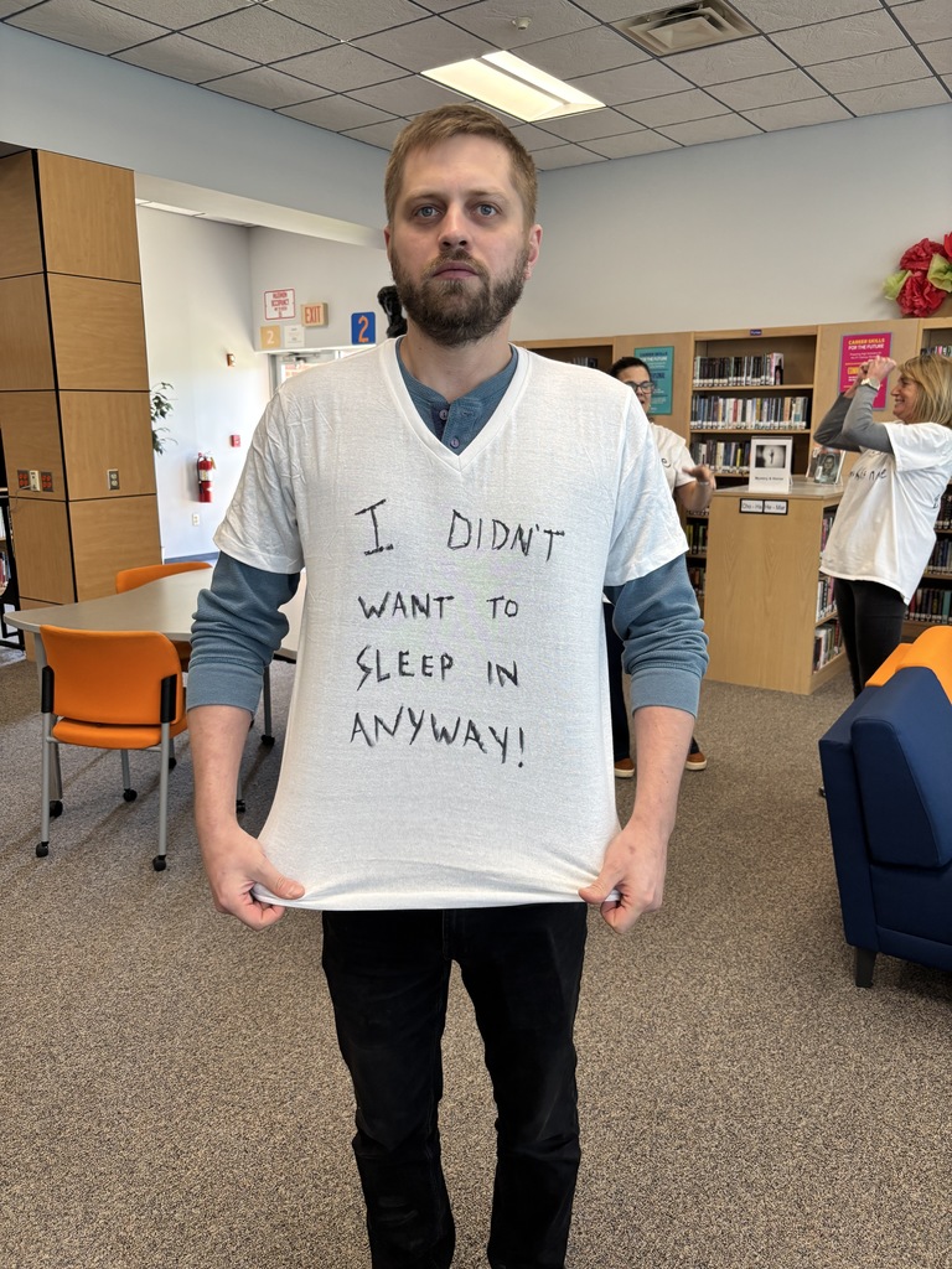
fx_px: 953
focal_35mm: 26
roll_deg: -0.4
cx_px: 476
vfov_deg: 67.3
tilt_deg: -15.5
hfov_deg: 53.1
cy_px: 634
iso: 125
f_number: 1.6
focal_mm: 5.96
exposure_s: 1/98
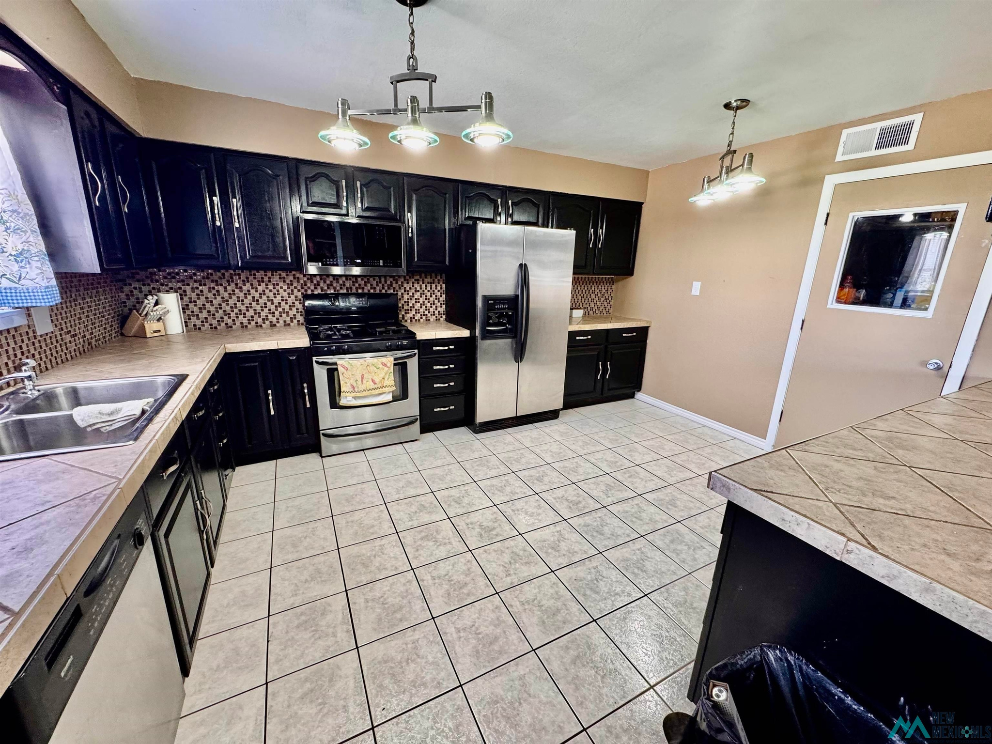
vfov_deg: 85.7
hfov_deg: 102.1
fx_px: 401
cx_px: 496
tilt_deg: -15.5
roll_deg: -1.9
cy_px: 372
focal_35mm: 14
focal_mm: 2.22
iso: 200
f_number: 2.2
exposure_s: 1/60
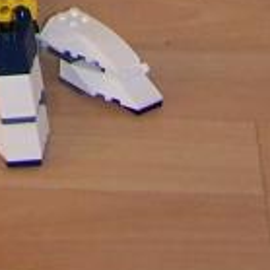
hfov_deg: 6.9
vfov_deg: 6.2
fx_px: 2188
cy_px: -680
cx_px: -148
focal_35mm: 248
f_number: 2.8
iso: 80
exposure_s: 1/2
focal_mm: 6.3
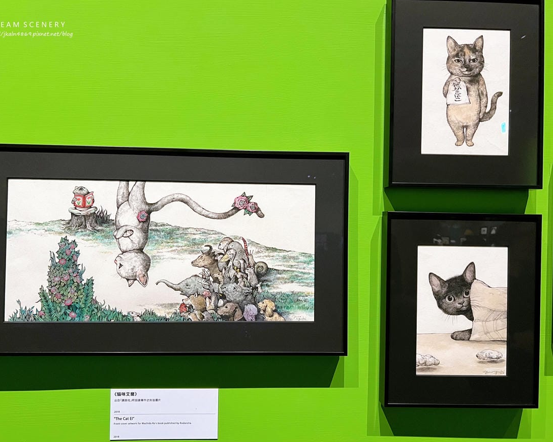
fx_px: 458
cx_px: 263
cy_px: 220
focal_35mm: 28
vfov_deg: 51.5
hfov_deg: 62.2
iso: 400
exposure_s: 1/60
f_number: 1.5
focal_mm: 5.7
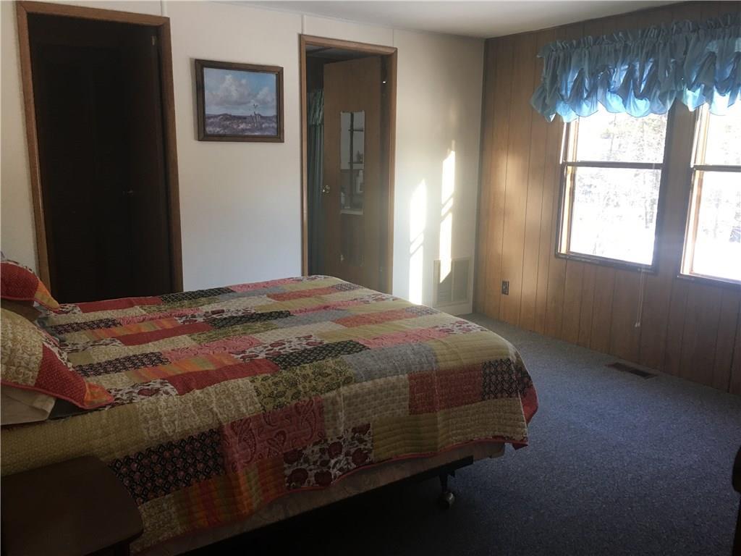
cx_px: 370
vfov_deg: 48.2
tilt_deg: -11.0
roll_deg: -0.7
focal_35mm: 29
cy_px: 278
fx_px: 621
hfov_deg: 61.7
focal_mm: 4.15
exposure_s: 1/30
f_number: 2.2
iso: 32
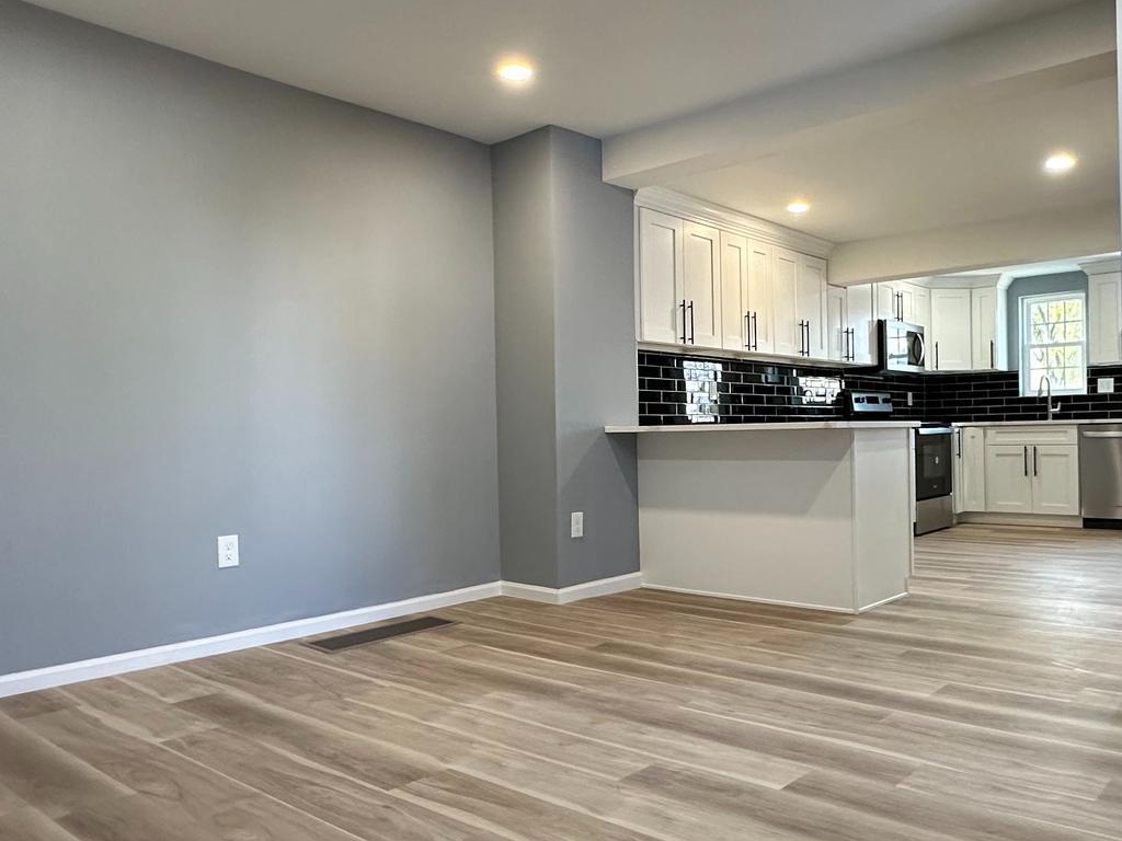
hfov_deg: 62.8
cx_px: 684
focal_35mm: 28
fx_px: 908
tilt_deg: +0.4
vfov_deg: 49.7
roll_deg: +1.2
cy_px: 430
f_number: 2.2
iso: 250
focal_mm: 2.22
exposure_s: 1/120
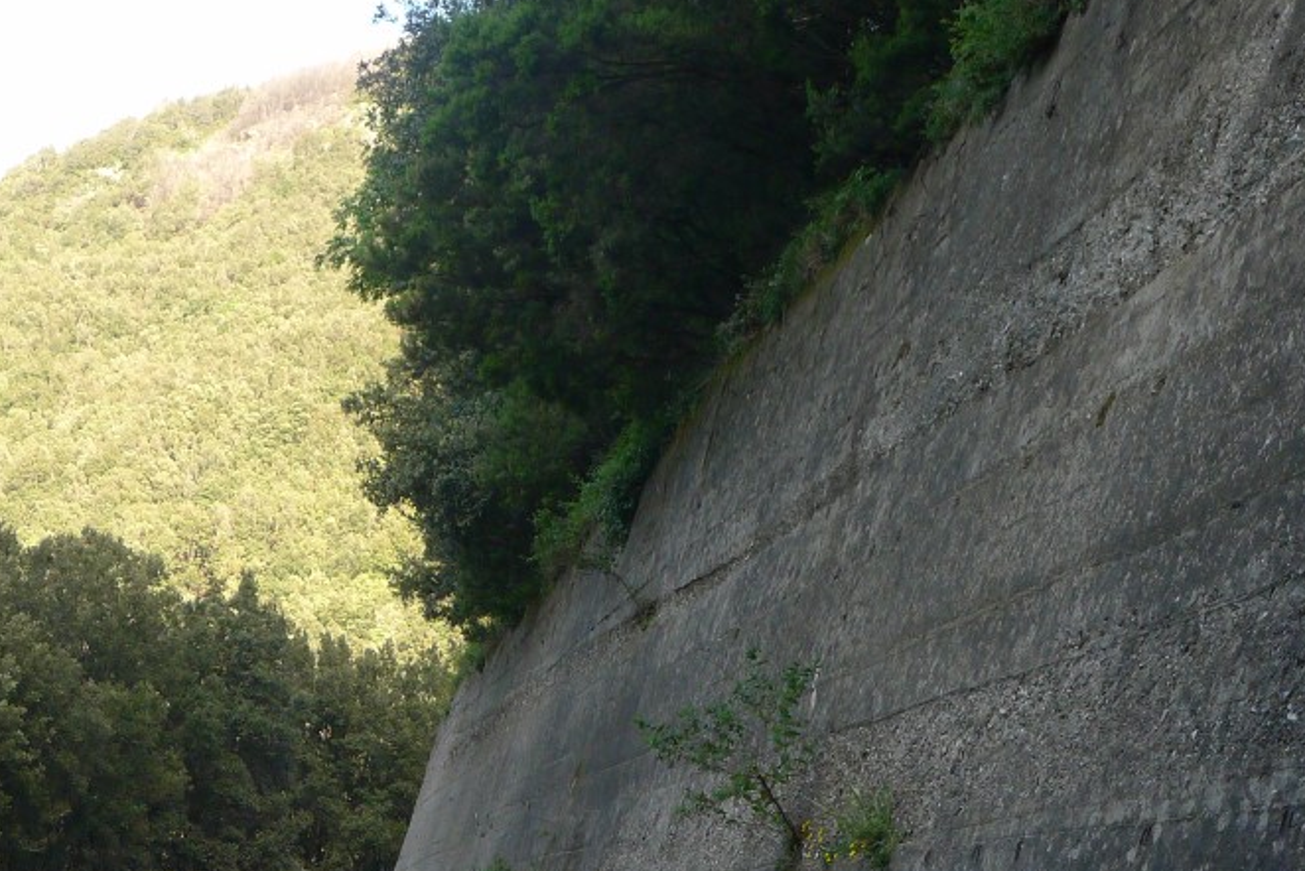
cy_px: 648
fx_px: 2430
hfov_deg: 29.4
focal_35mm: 67
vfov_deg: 20.2
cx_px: 253
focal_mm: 7.9
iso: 160
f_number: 2.8
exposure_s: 1/250
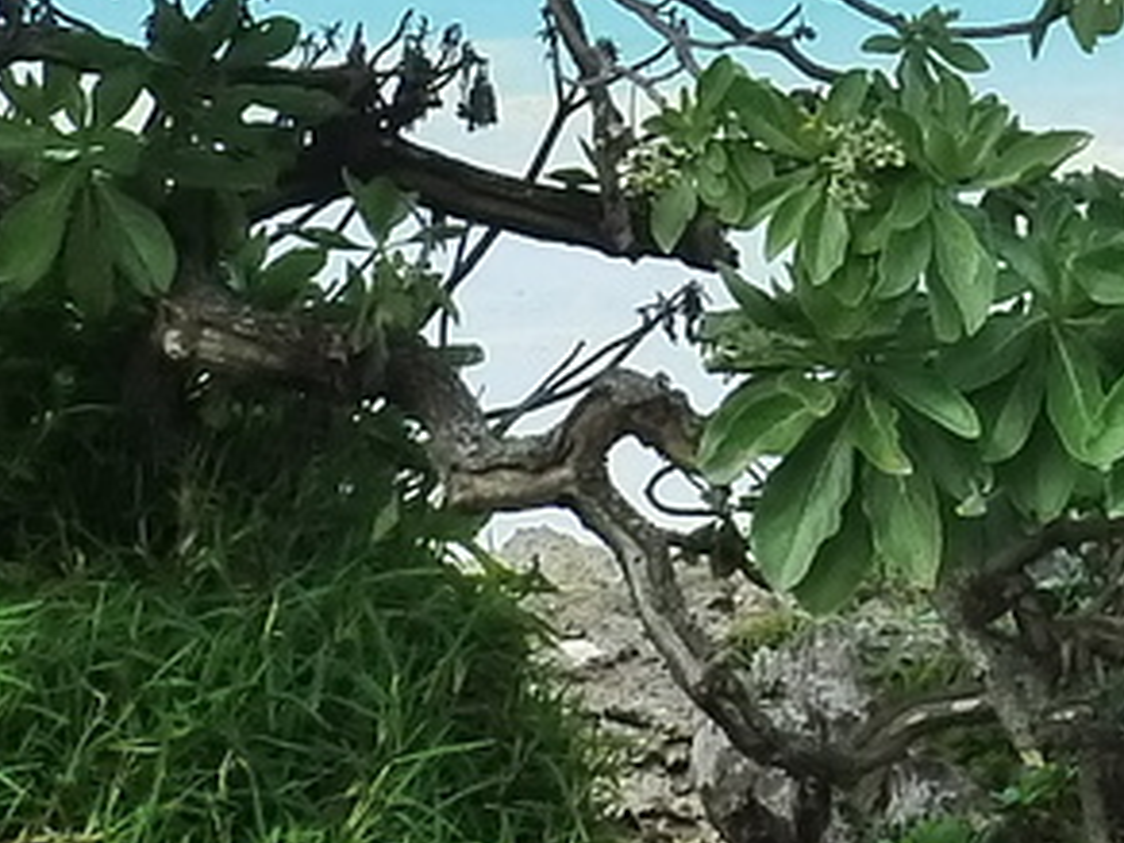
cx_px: 1382
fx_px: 6234
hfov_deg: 10.1
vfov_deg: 7.7
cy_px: -85
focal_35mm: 192
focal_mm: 5.7
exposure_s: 1/500
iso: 200
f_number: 4
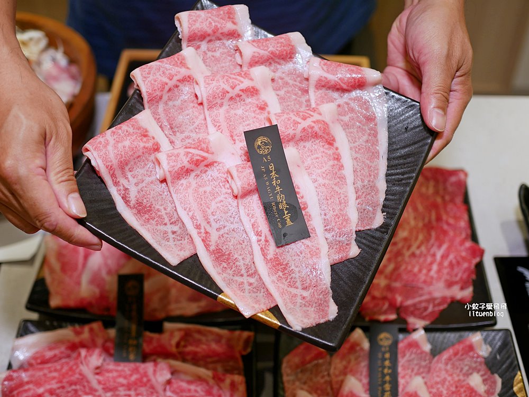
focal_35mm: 50
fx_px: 764
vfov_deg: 29.1
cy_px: 198
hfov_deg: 38.2
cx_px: 264
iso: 200
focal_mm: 25
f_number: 1.8
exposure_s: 1/60
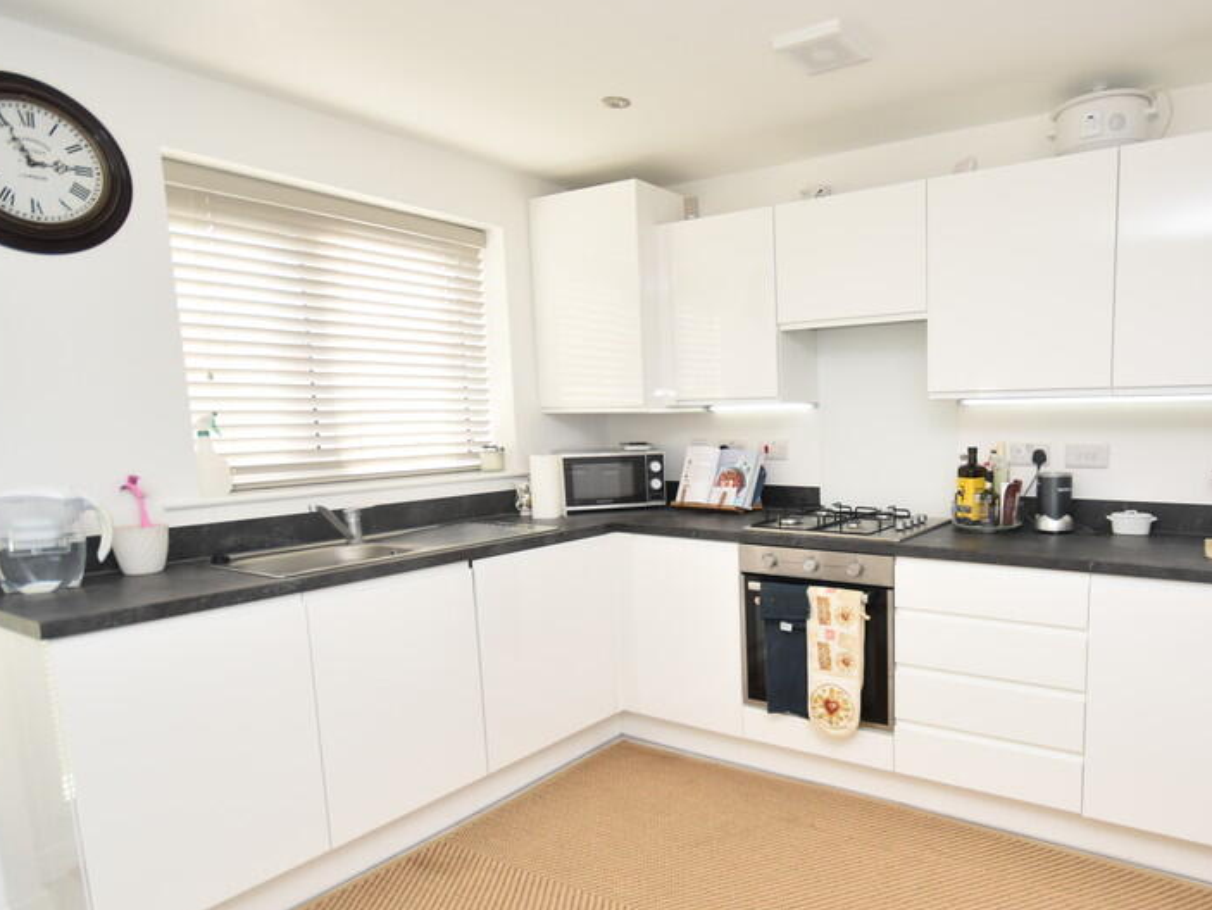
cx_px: 831
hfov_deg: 75.9
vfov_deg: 63.3
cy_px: 506
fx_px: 736
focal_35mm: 21
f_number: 5
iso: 720
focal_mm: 10
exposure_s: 1/200
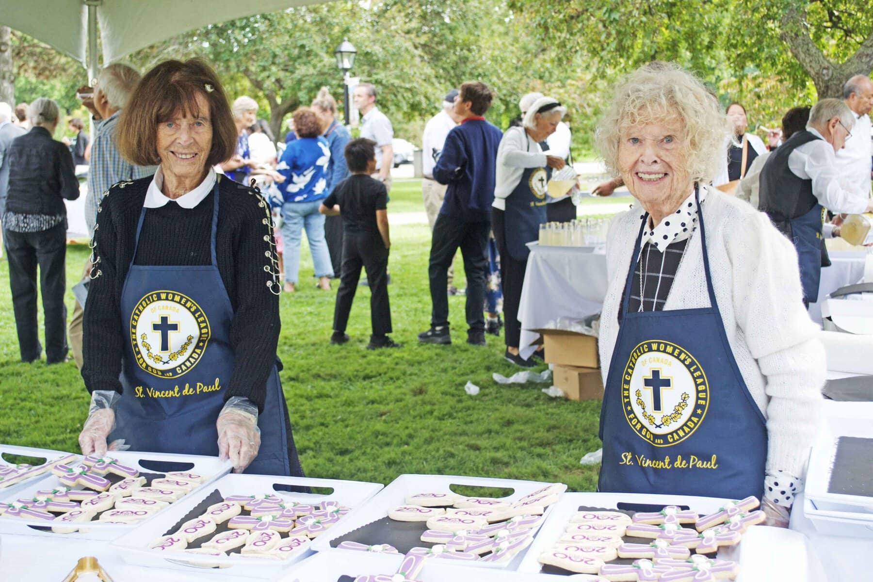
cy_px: 291
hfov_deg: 41.1
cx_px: 436
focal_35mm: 48
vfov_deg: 28.1
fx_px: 1164
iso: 250
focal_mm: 32
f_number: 5.6
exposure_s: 1/125
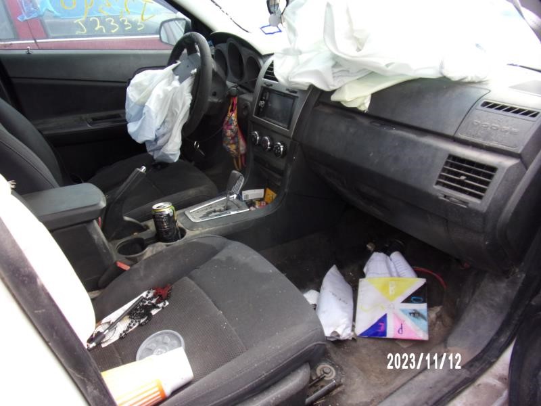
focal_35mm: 24
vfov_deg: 56.8
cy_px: 203
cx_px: 270
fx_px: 375
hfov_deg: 71.6
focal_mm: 4.3
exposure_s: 1/34
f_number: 3.3
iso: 92
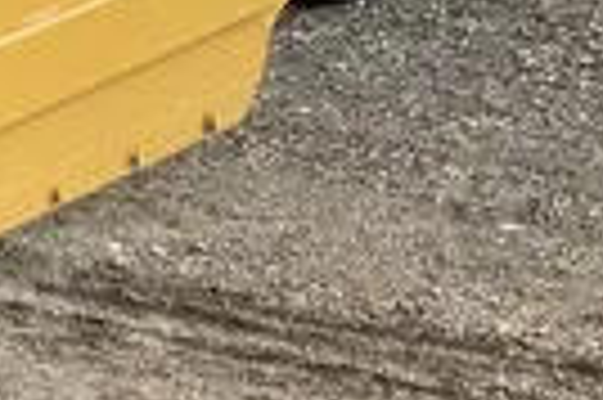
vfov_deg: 9.4
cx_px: -698
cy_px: -85
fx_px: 2409
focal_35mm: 144
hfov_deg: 12.2
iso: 25
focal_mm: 3
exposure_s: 1/435
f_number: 1.8
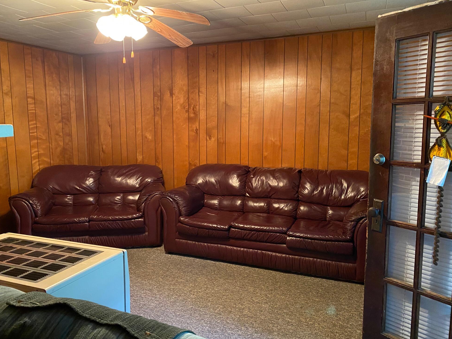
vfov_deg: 51.4
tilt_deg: -5.6
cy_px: 164
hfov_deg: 65.3
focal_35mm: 27
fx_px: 353
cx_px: 222
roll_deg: -0.5
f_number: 1.8
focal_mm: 4.25
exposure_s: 1/30
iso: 640
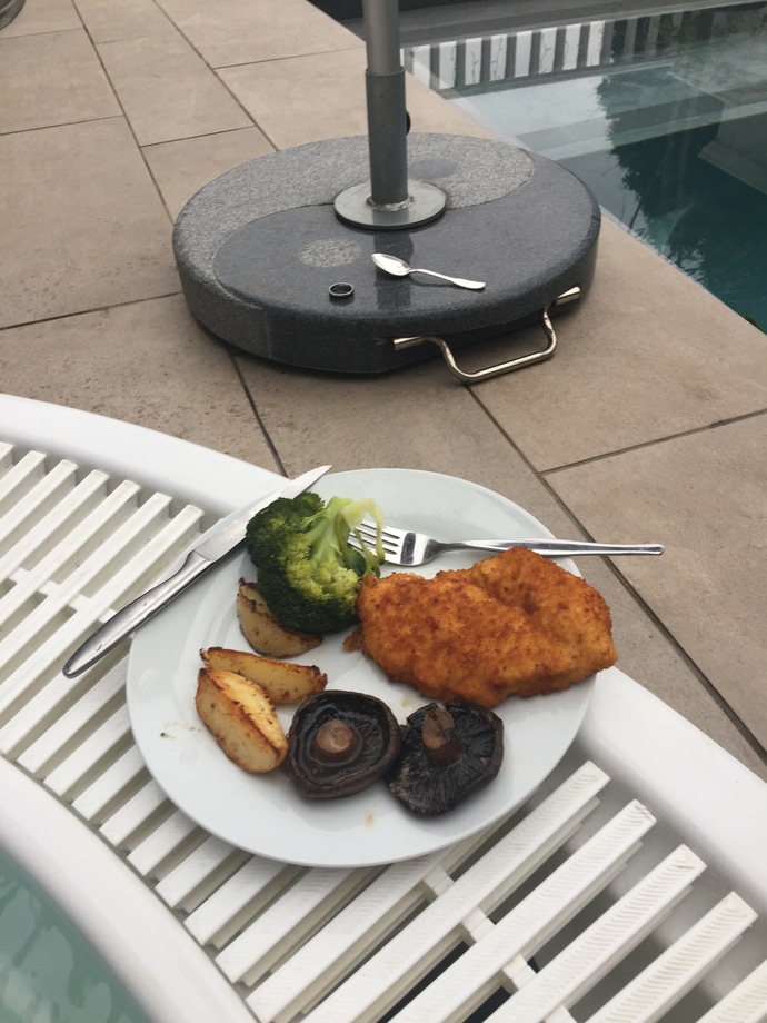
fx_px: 857
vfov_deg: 61.7
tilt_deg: -40.7
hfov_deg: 48.2
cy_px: 512
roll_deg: +2.7
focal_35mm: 29
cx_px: 384
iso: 40
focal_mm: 4.15
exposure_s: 1/100
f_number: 2.2
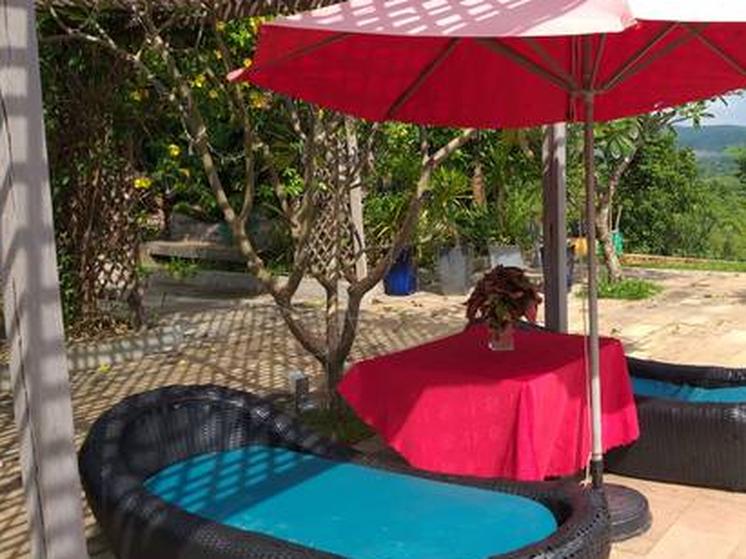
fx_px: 819
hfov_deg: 47.7
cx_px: 528
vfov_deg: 37.7
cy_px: 294
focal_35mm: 38
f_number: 1.7
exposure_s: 1/1262
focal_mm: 3.93
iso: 40
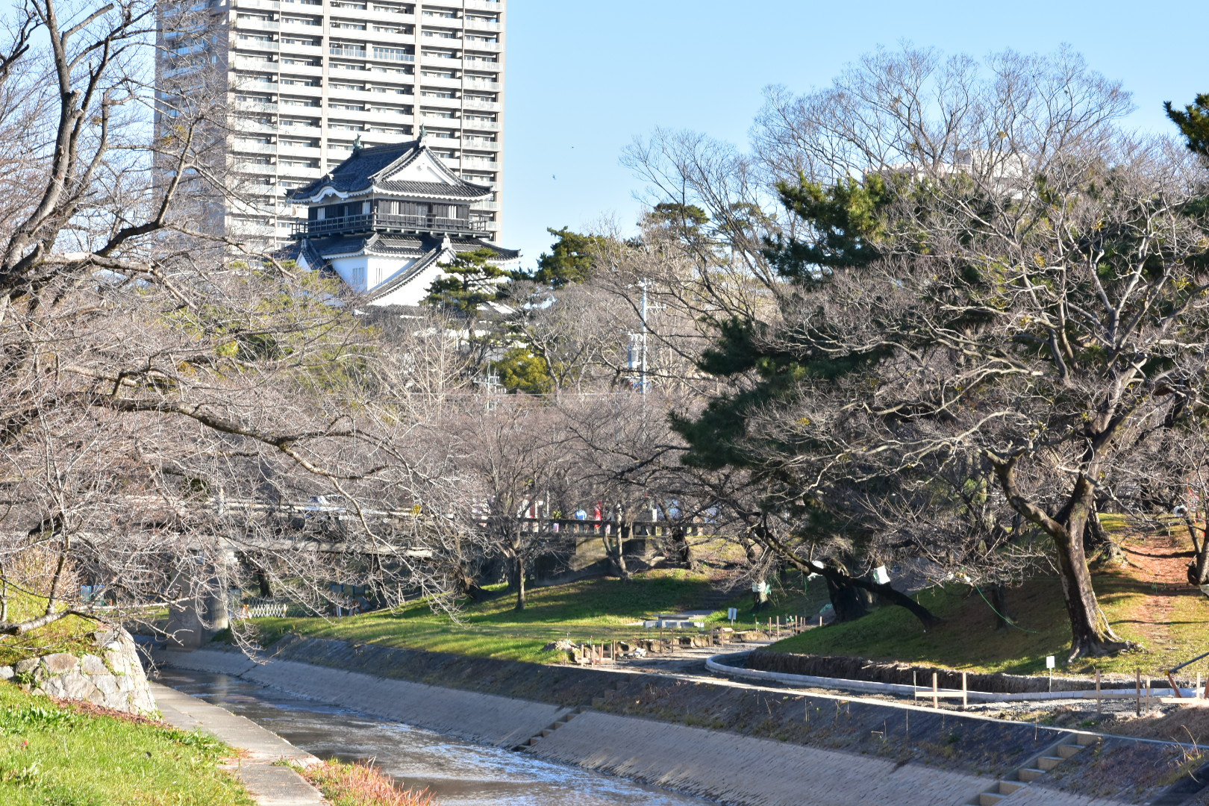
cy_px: 403
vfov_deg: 10.8
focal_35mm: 128
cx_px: 604
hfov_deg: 16.1
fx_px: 4282
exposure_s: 1/80
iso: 200
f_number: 14
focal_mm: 85
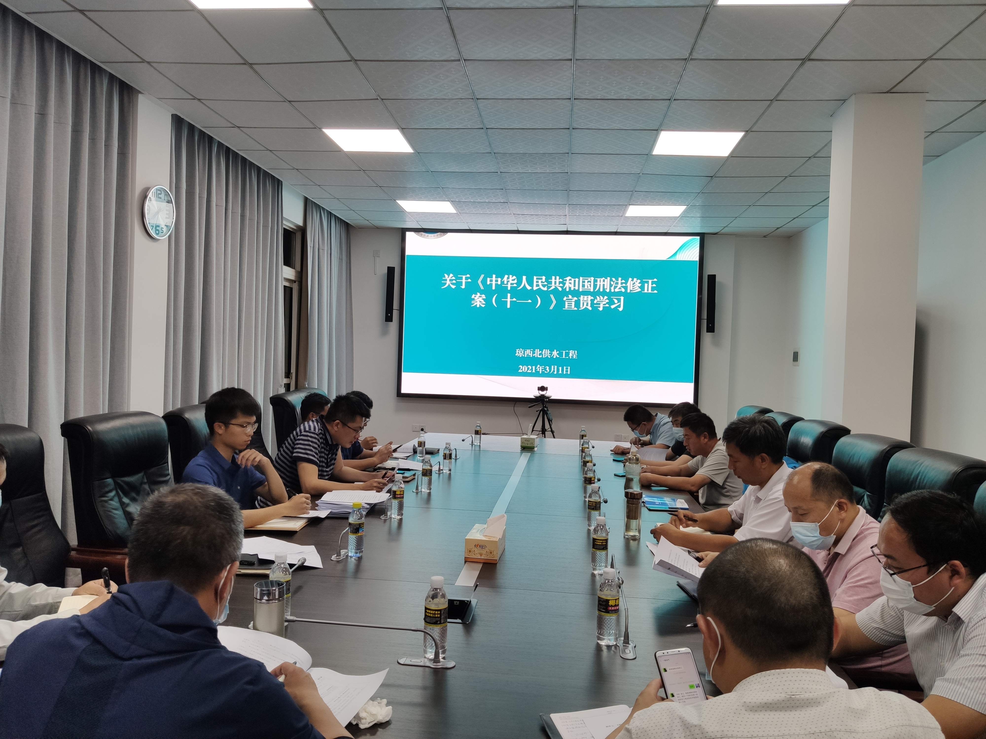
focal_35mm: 26
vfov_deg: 53.1
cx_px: 493
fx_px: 741
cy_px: 370
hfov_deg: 67.3
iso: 126
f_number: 1.75
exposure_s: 1/100
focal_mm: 4.75
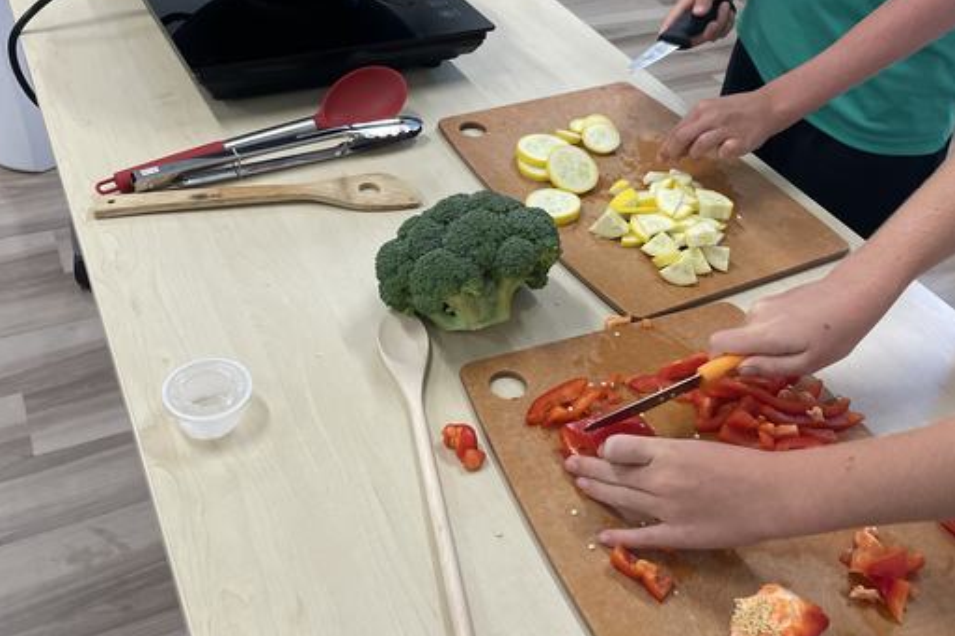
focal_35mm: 37
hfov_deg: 51.9
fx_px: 981
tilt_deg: -33.6
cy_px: 244
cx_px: 473
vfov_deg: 35.7
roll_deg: -2.4
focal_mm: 4.2
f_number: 1.6
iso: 125
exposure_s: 1/120
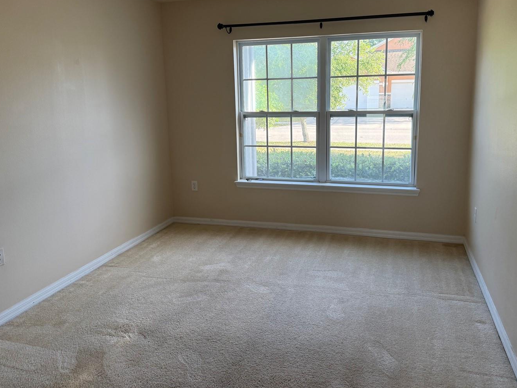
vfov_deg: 48.0
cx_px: 275
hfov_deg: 61.6
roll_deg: +0.6
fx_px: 433
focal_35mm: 29
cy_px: 160
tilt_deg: -8.1
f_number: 1.78
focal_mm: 6.76
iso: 125
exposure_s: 1/238
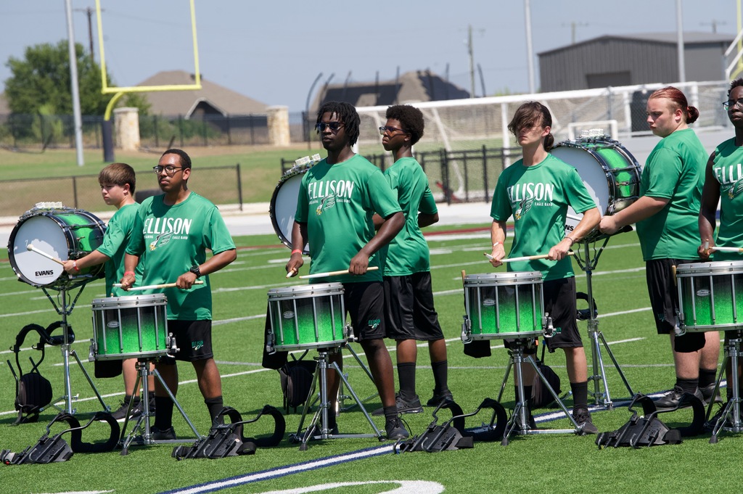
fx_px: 4124
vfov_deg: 6.9
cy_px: 247
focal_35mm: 200
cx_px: 372
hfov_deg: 10.3
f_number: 8
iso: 640
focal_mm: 200
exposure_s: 1/1600
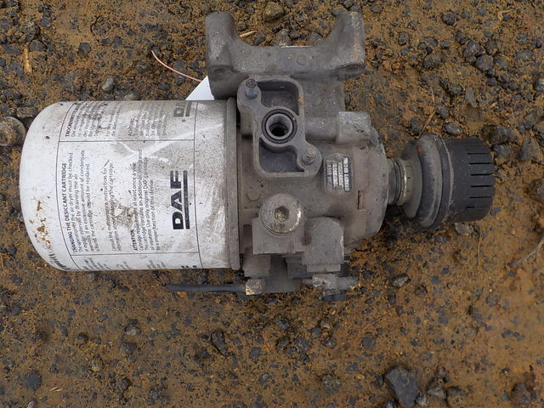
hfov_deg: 60.0
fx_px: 471
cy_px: 204
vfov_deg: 46.8
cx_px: 272
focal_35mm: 30
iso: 125
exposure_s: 1/160
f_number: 3.3
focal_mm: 4.1
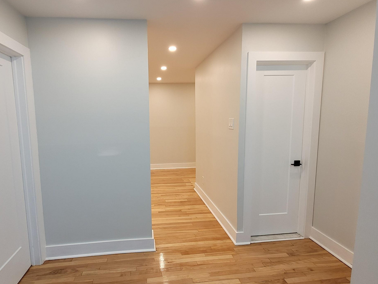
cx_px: 163
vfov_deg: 74.7
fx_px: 186
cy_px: 137
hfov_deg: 90.5
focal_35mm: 17
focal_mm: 1.74
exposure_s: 1/59.2
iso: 125
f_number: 2.2
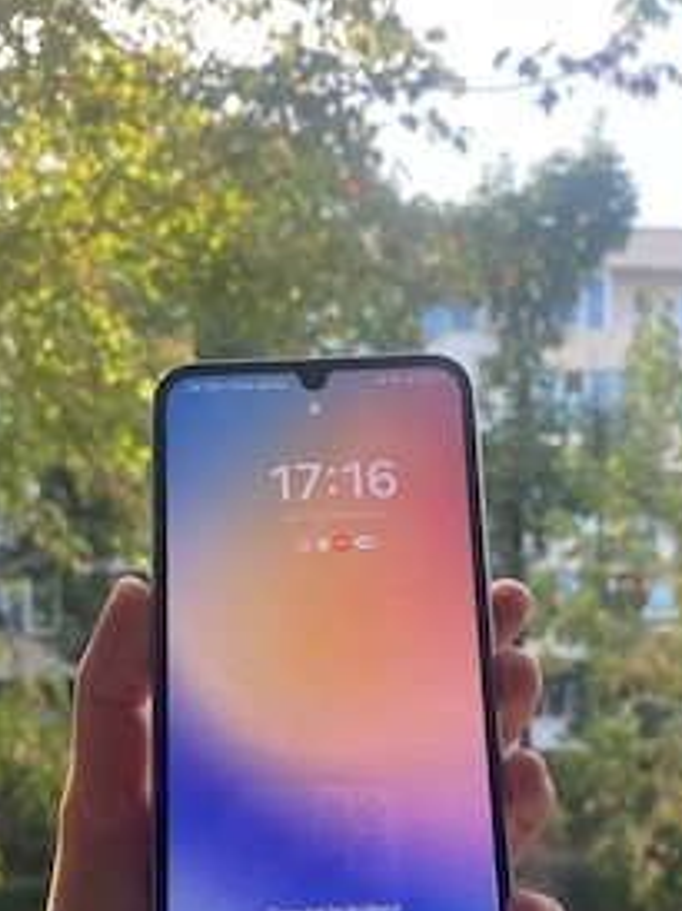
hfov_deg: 37.6
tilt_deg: -1.1
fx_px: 1000
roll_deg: +0.8
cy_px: 632
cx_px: 379
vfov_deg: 47.9
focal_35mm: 38
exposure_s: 1/278
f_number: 1.6
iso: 32
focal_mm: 4.2
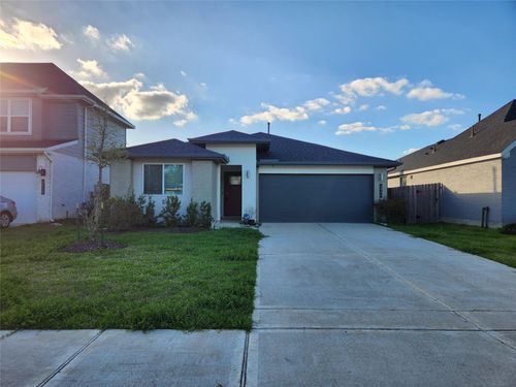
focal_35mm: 23
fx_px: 343
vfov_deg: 58.9
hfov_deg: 73.9
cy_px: 194
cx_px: 258
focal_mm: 5.4
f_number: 1.8
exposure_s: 1/1096
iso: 20
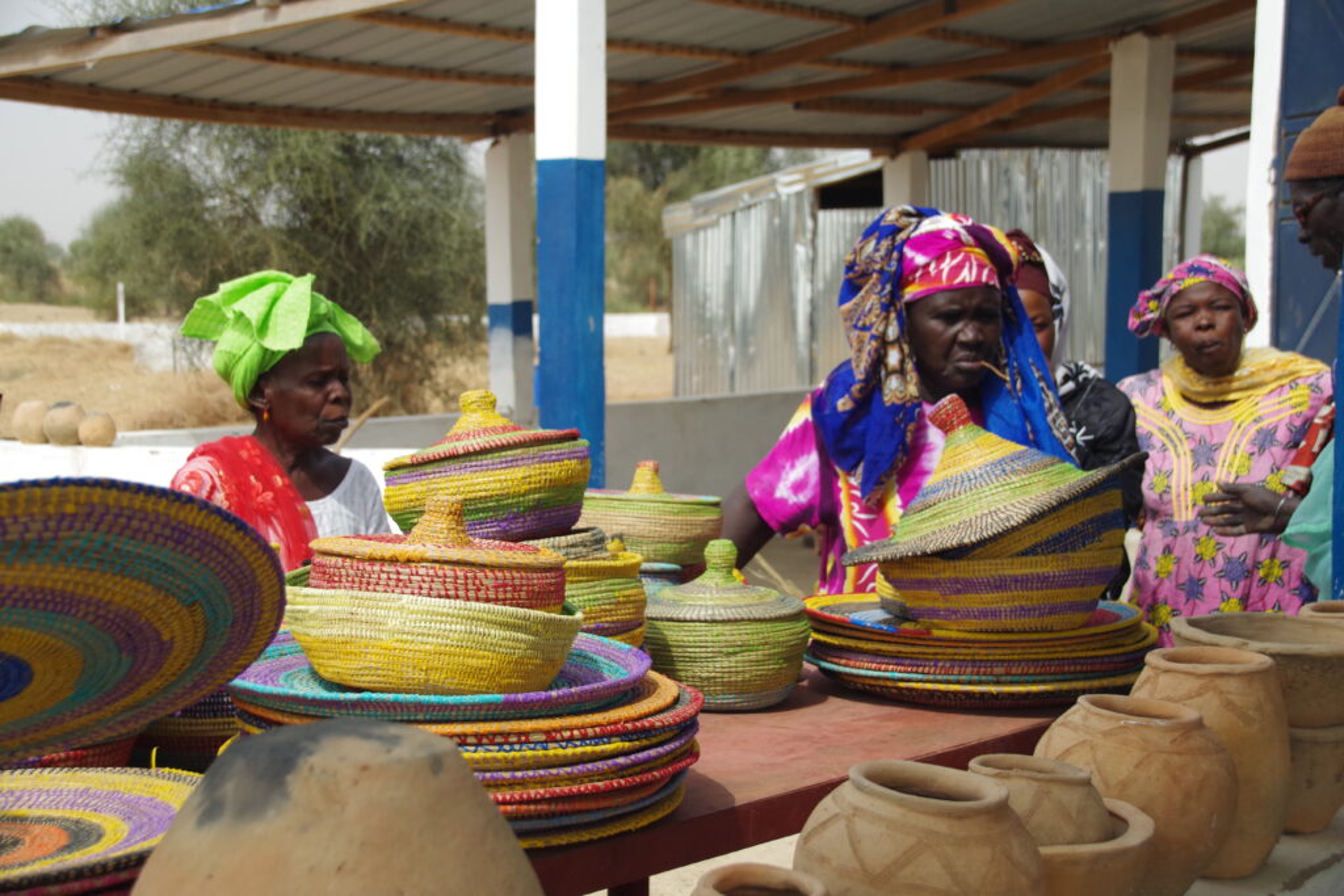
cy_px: 448
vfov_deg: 24.6
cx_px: 672
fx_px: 2053
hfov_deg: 36.2
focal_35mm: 55
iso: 640
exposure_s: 1/640
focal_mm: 37
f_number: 6.3
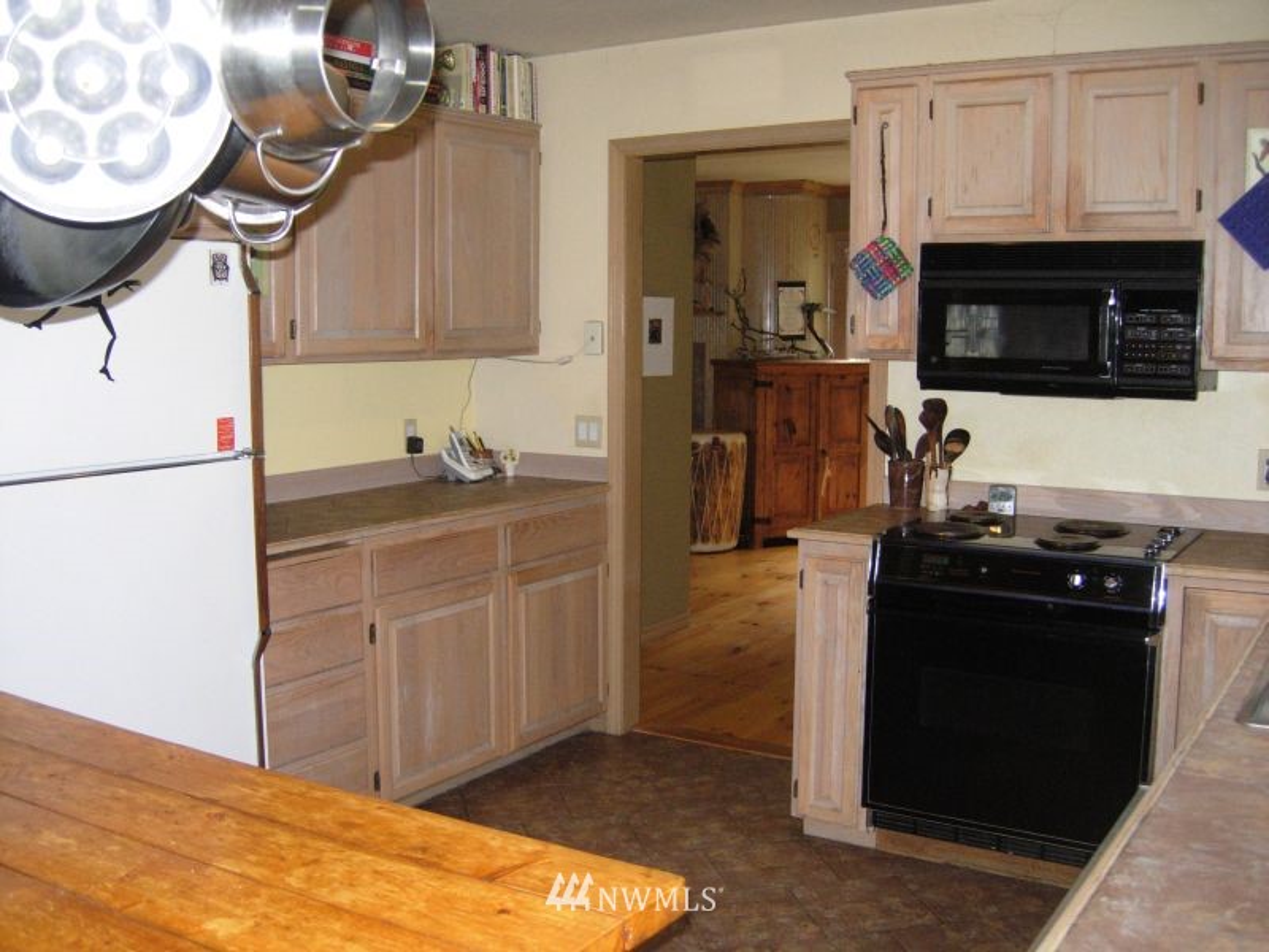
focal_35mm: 36
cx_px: 634
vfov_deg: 39.7
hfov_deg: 51.4
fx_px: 1320
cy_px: 476
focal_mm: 7.5
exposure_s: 1/181
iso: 200
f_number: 2.7
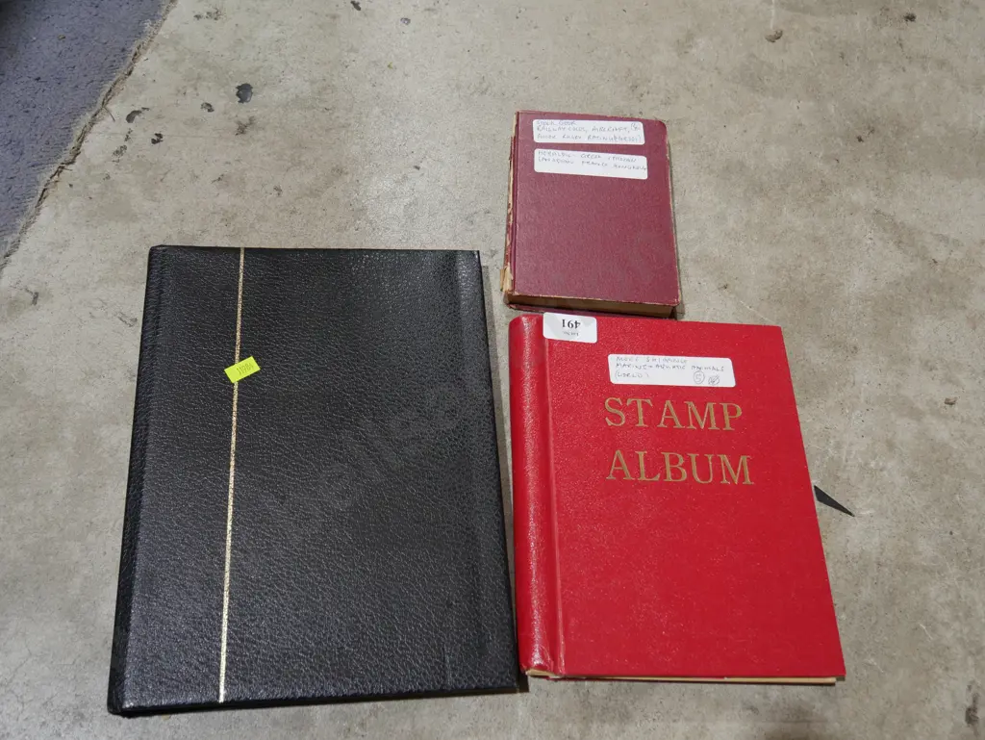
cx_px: 492
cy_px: 370
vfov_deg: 41.8
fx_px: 968
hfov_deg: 53.9
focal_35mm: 34
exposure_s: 1/60
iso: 320
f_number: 4
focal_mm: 17
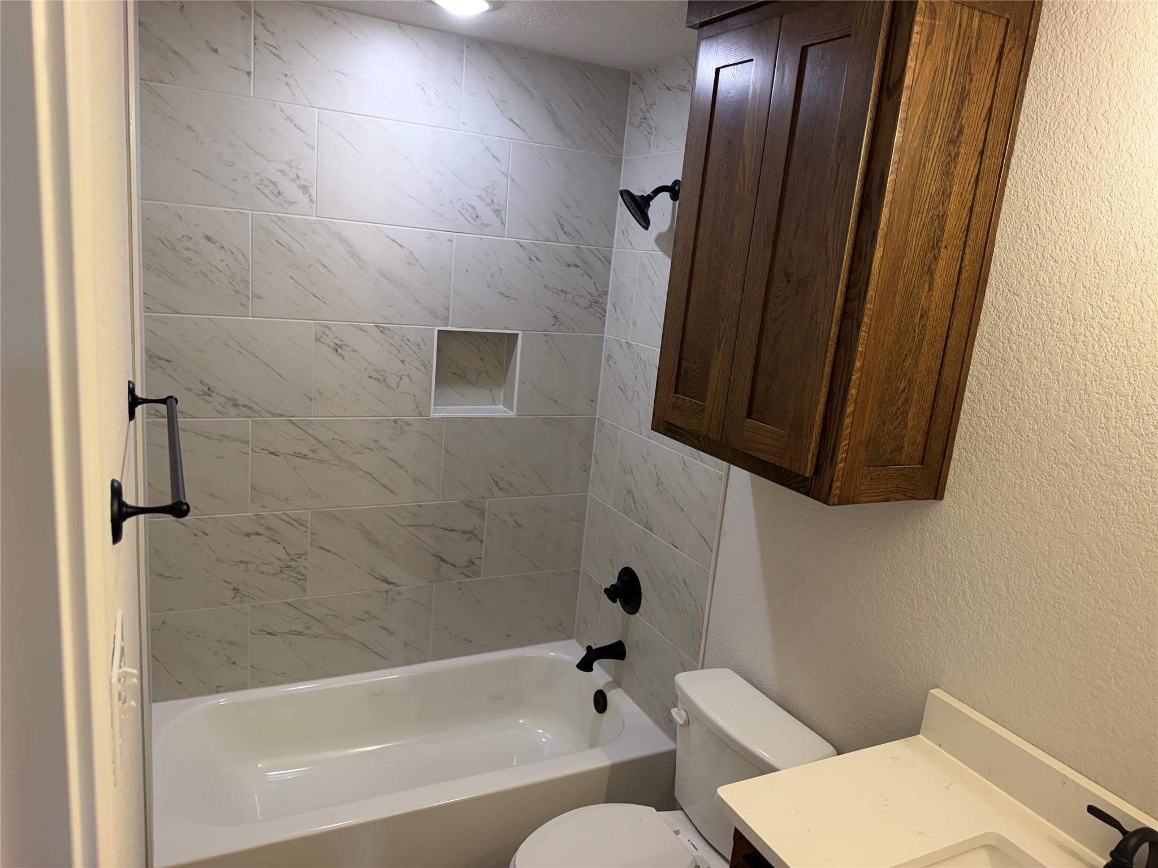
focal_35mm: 24
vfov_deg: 56.8
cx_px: 579
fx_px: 803
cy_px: 434
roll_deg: -5.0
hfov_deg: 71.6
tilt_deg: -13.0
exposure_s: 1/120
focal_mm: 6.76
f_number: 1.78
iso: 125
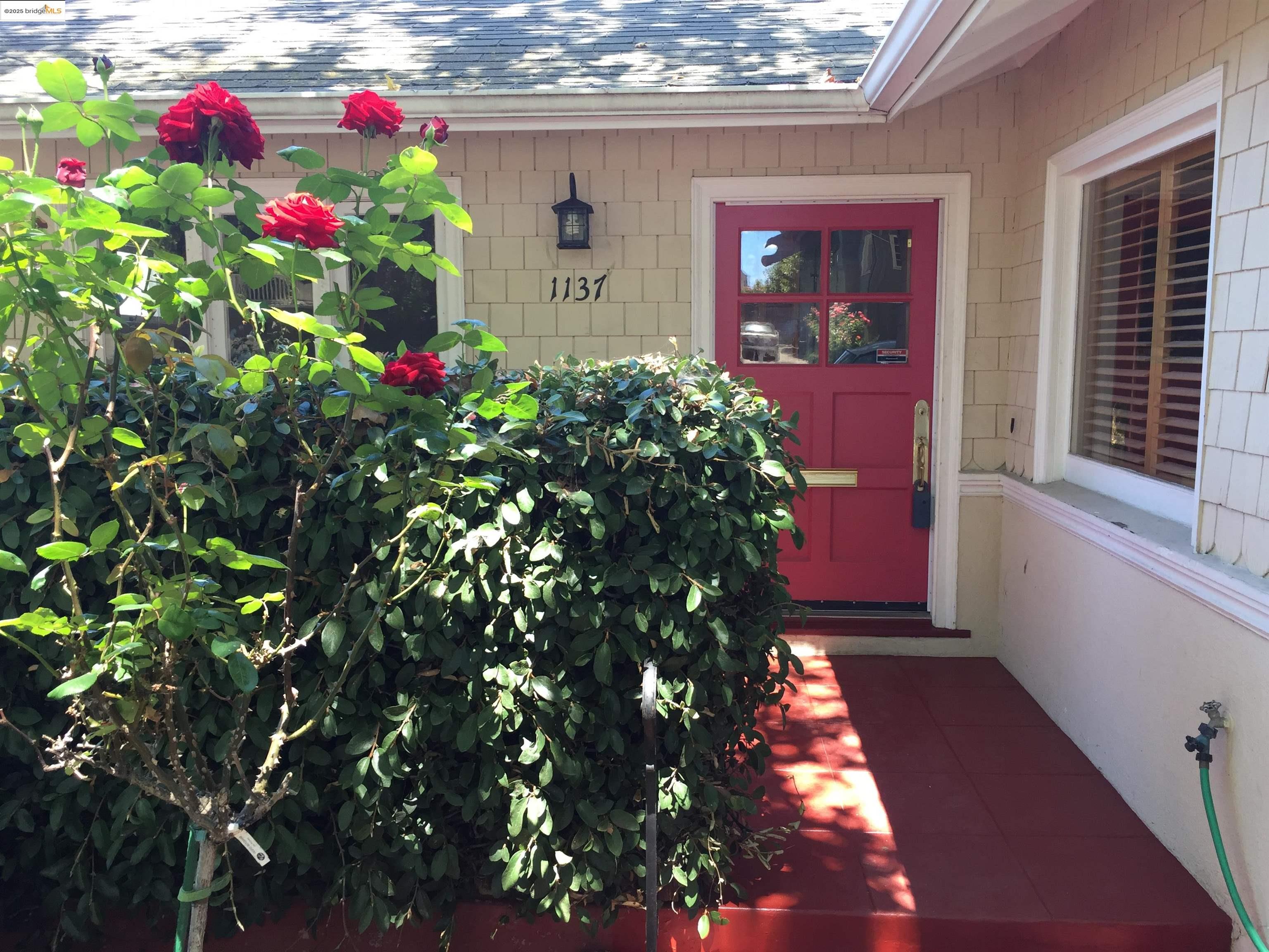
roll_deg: -0.6
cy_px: 476
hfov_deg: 61.7
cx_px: 634
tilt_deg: -6.6
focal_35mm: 29
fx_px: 1063
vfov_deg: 48.2
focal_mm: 4.15
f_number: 2.2
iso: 50
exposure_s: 1/120
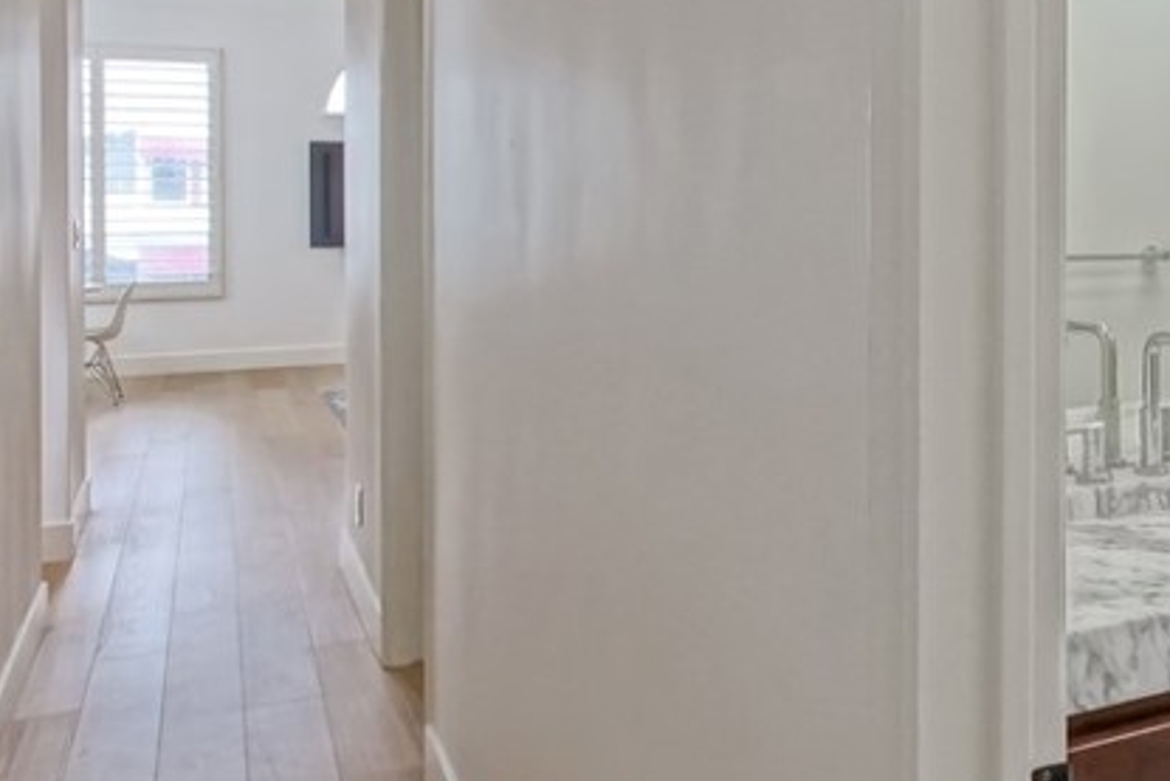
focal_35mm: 37
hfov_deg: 49.2
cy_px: 244
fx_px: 1203
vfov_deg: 35.5
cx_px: 916
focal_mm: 10
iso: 400
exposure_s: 1/20
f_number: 8
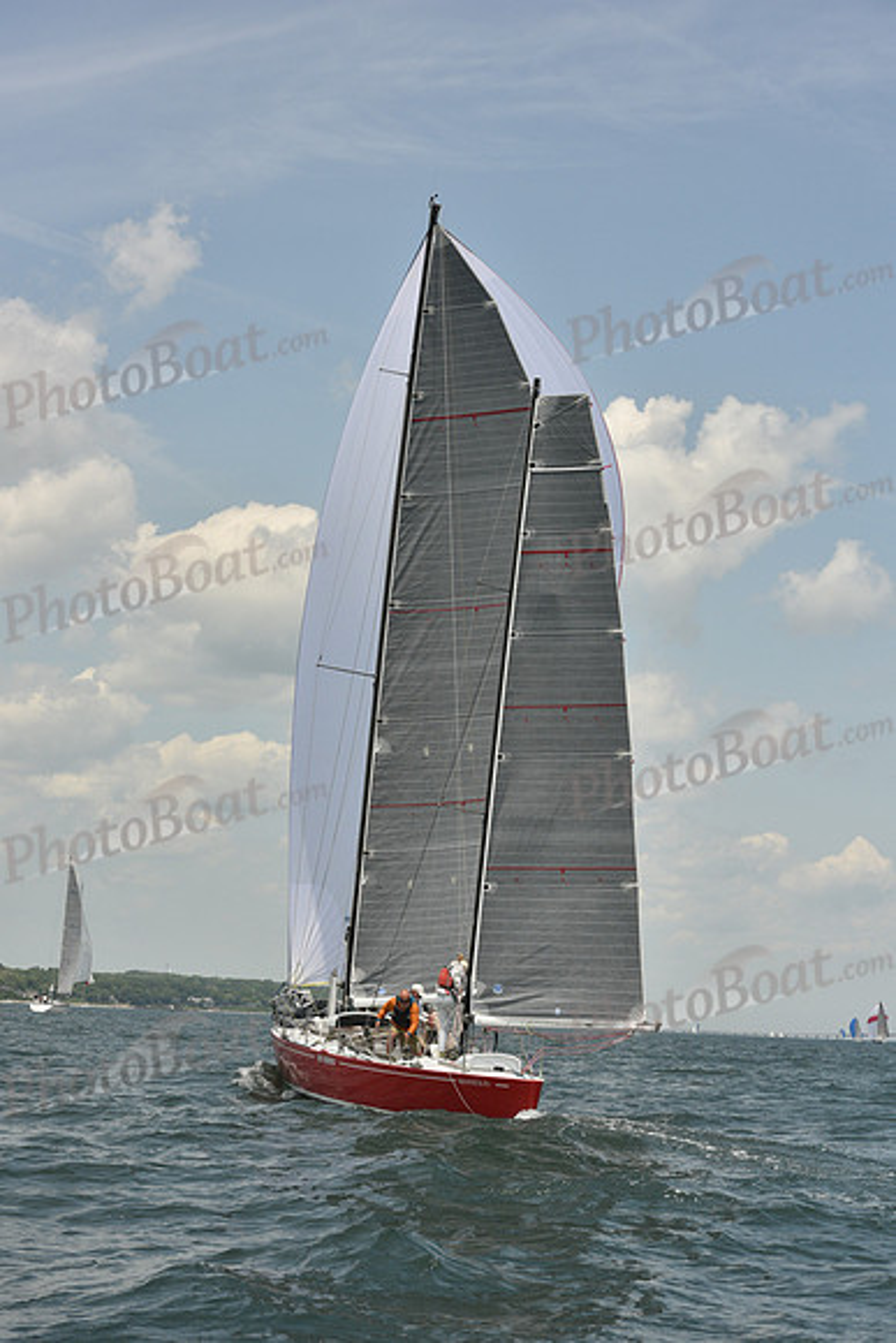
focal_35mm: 70
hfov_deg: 19.5
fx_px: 2612
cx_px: 448
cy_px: 672
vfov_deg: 28.8
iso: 400
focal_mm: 70
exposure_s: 1/1600
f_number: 9
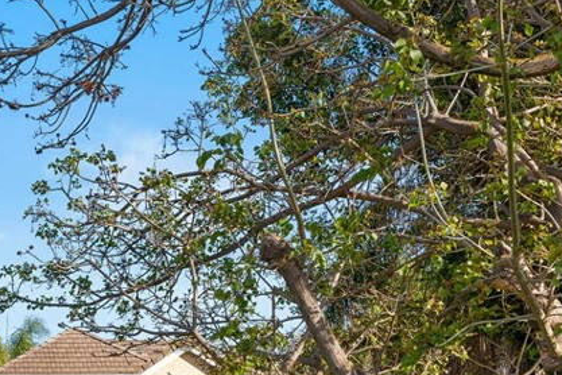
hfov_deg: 24.1
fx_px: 1264
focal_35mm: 81
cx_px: 15
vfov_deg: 16.2
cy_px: 438
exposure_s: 1/50
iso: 100
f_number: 6.3
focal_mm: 33
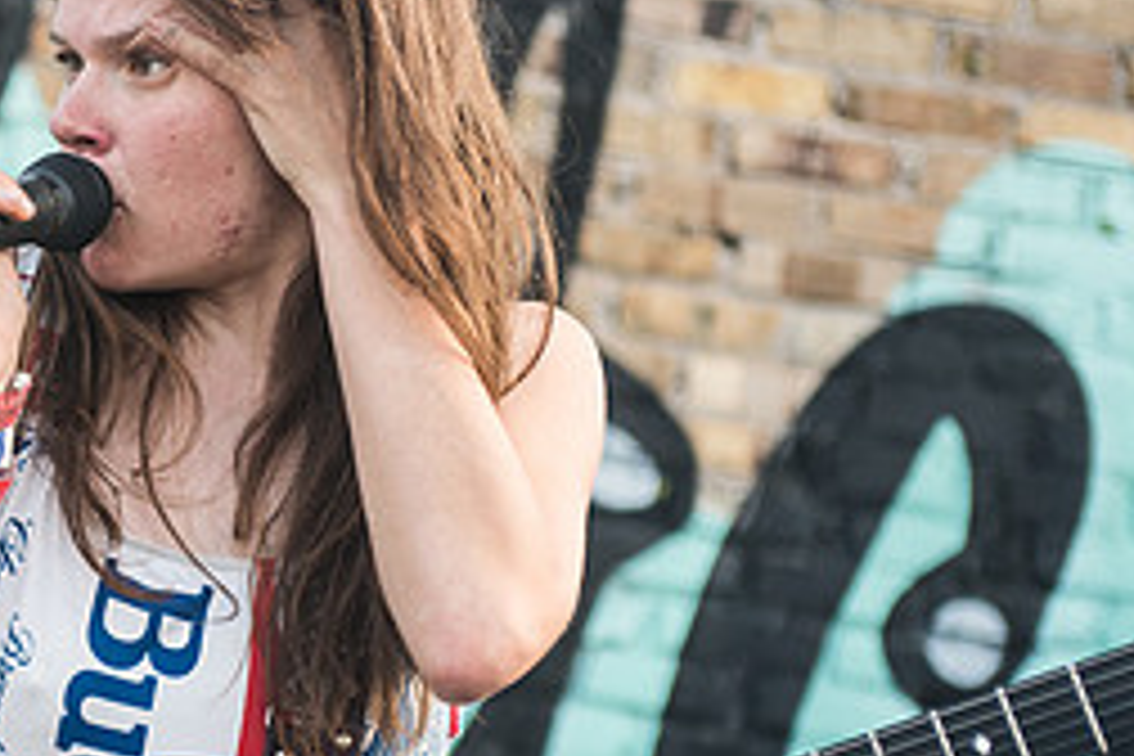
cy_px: 412
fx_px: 5071
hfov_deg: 12.5
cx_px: -144
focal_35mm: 161
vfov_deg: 8.5
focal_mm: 70
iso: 320
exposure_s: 1/400
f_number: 3.5
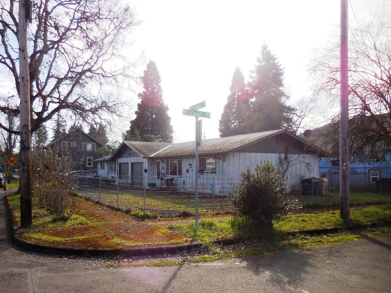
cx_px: 182
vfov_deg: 51.3
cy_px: 157
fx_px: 305
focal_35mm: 27
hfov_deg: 65.2
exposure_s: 1/1000
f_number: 3.3
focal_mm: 4.5
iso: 125
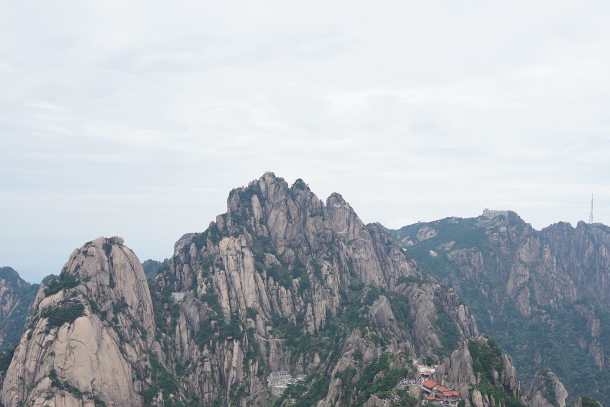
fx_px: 695
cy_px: 303
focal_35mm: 41
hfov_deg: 47.3
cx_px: 342
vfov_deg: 32.1
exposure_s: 1/160
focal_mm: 24
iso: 100
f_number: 9
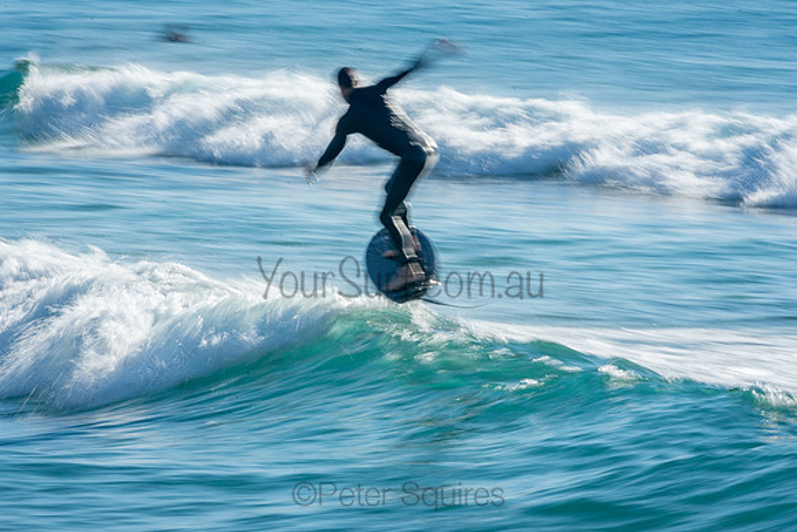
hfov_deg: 3.4
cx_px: 398
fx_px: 13286
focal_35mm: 600
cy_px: 266
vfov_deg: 2.3
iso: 100
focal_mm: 400
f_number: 32
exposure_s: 1/20
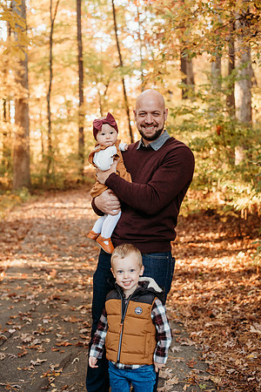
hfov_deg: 27.0
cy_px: 196
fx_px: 544
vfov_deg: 39.6
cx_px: 130
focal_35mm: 50
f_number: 2.8
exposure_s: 1/250
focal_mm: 50
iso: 1250
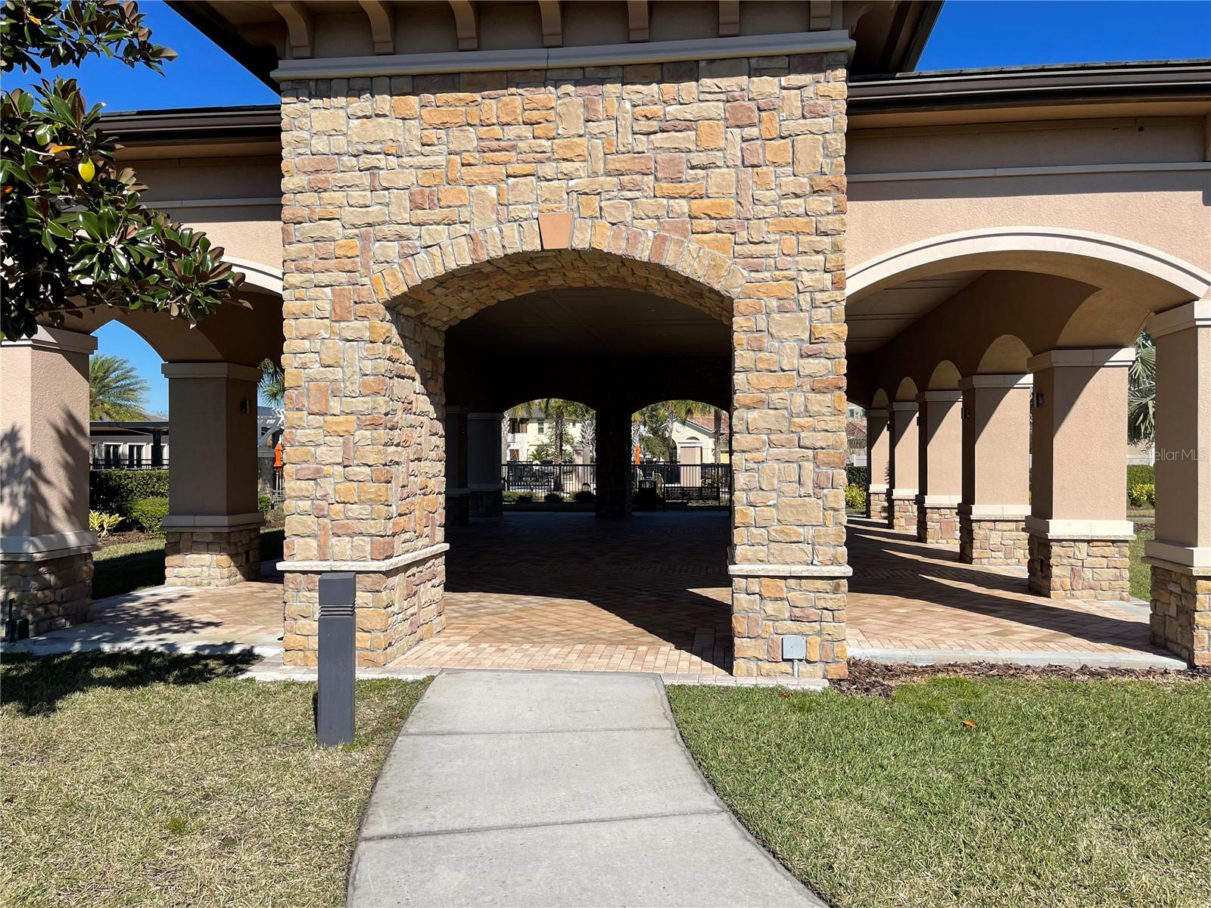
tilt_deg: -0.3
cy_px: 454
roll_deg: -0.7
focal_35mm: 26
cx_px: 606
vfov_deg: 53.1
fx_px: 910
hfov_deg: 67.3
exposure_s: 1/4902
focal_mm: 5.1
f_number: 1.6
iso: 32
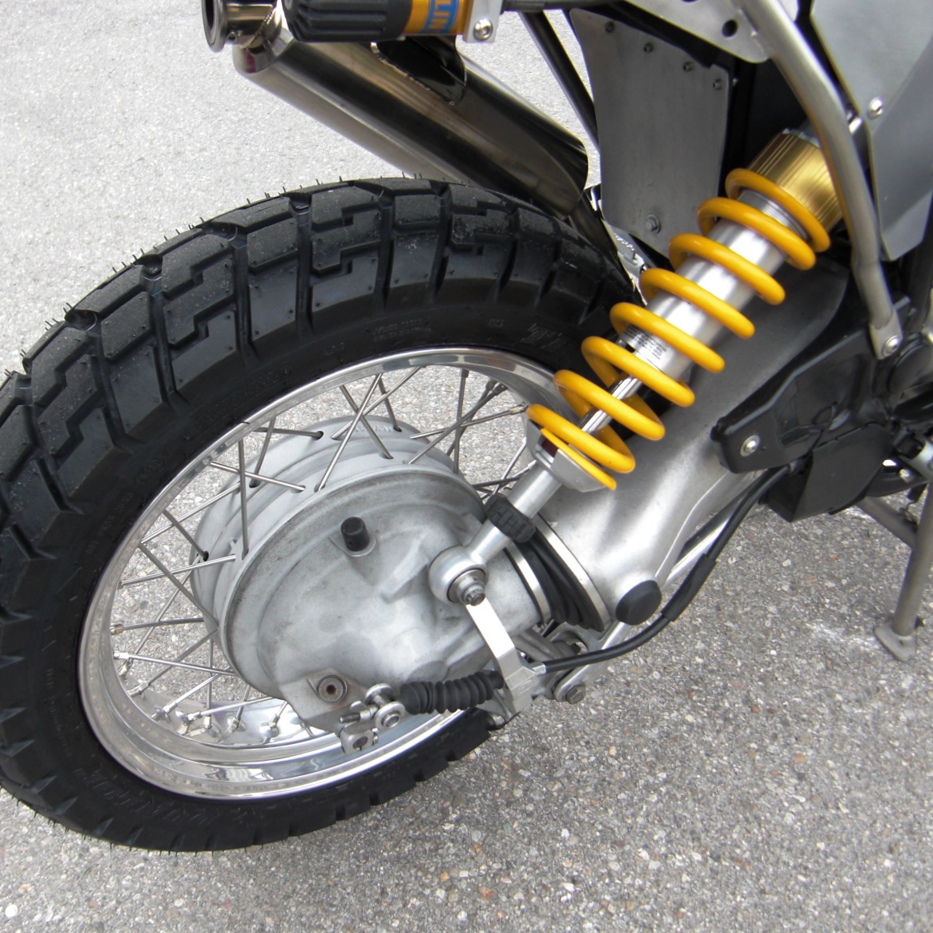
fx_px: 1037
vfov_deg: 48.5
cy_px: 464
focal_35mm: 34
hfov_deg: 48.2
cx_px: 376
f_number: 2.6
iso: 50
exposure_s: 1/250
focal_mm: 4.9
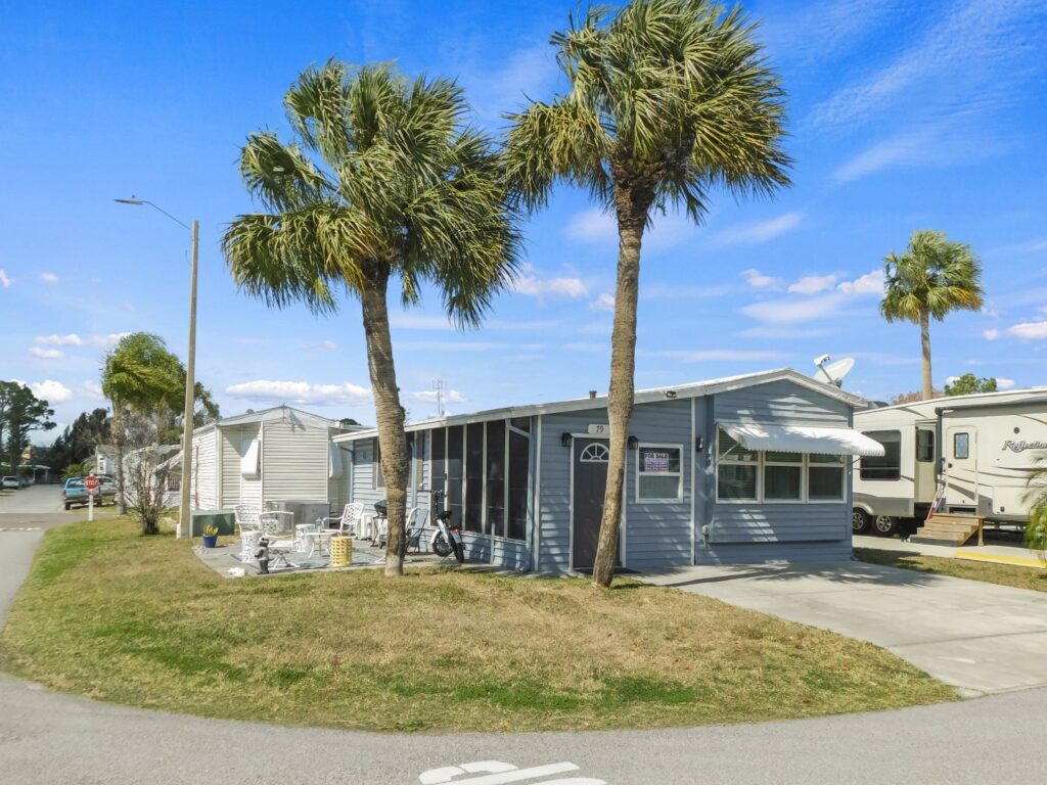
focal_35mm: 28
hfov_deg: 63.4
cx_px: 524
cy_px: 392
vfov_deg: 49.7
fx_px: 847
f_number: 6.4
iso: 125
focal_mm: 4.9
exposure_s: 1/400
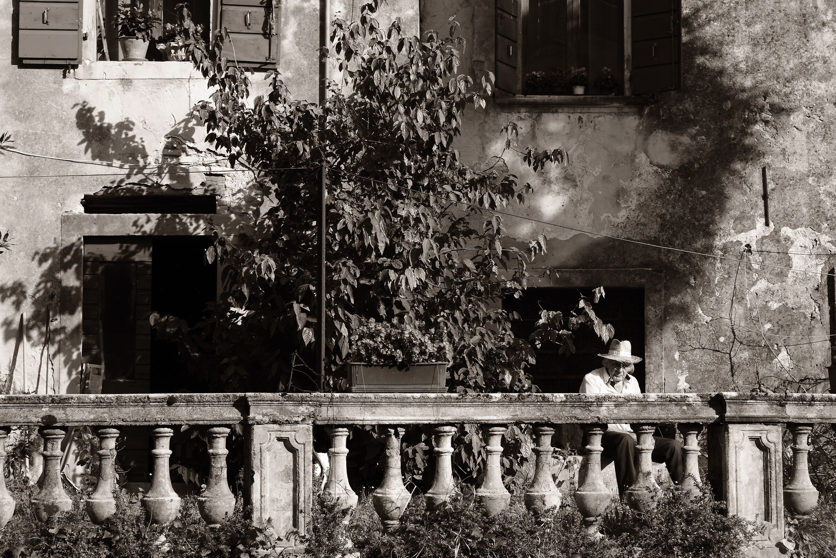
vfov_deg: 16.5
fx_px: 1927
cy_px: 279
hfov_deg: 24.5
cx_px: 418
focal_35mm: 83
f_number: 9
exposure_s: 1/85
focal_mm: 55
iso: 160
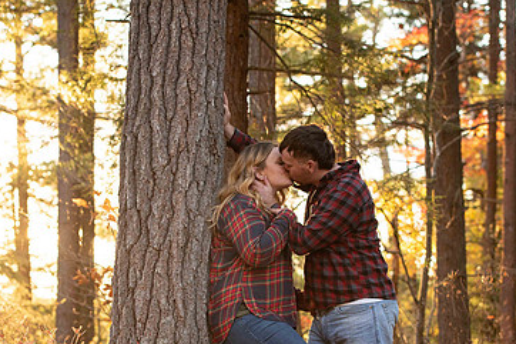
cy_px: 272
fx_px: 1690
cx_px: 224
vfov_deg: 11.6
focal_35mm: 118
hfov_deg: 17.3
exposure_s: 1/250
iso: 500
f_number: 3.5
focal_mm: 70
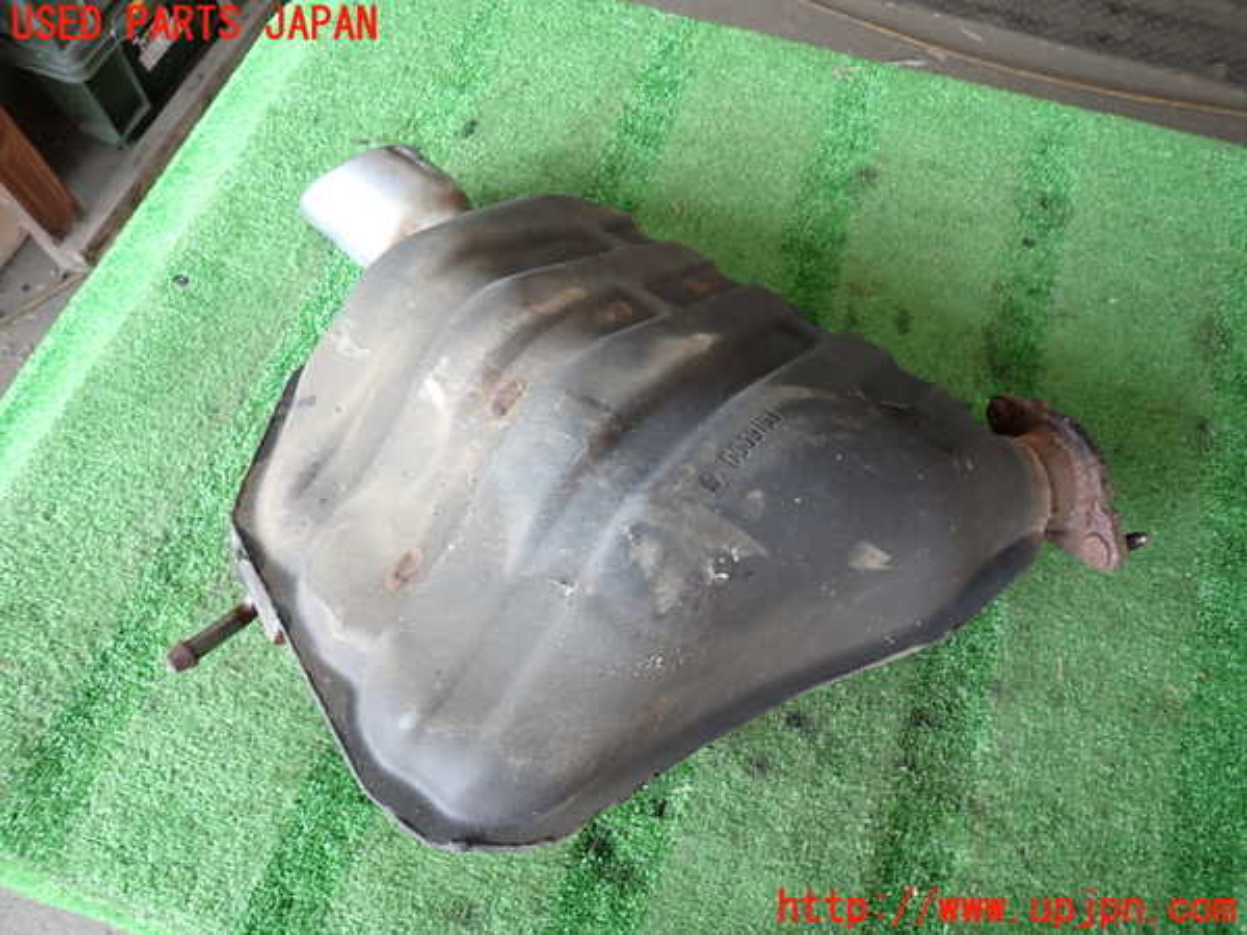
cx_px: 624
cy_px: 468
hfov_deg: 69.4
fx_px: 901
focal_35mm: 25
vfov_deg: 54.9
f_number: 2
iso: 100
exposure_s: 1/60
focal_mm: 4.5
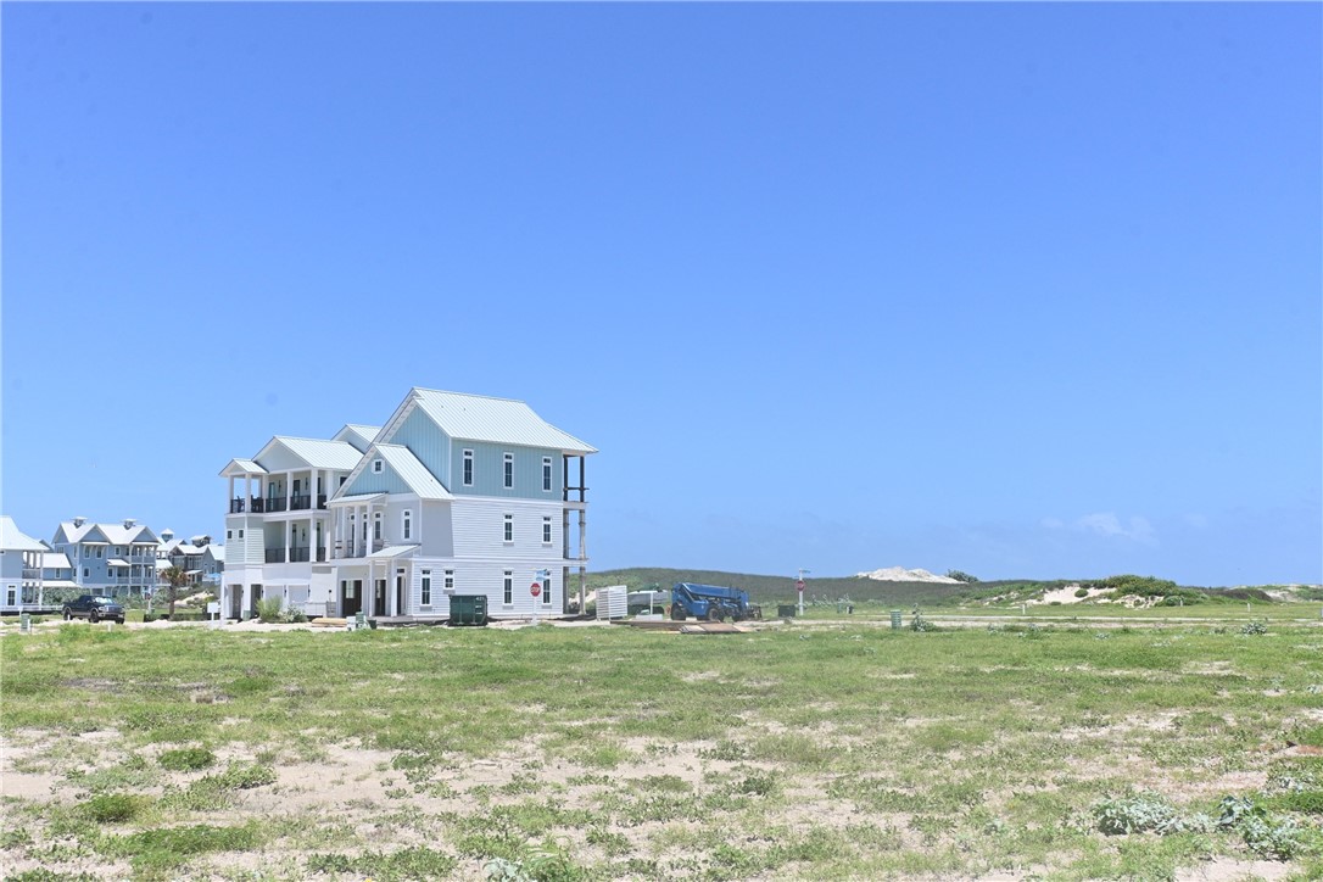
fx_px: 1378
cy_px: 441
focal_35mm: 38
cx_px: 662
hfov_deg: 51.3
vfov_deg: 35.5
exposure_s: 1/350
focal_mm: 25
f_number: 11
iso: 280
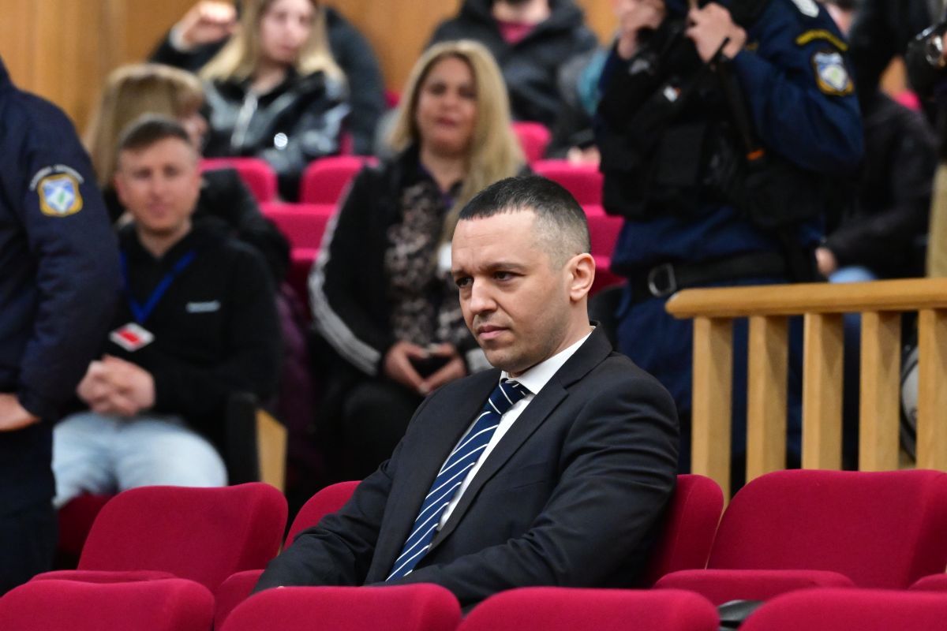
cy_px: 316
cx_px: 474
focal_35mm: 300
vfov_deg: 4.6
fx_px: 7891
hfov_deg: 6.9
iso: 8000
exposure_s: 1/200
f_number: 5
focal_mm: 200
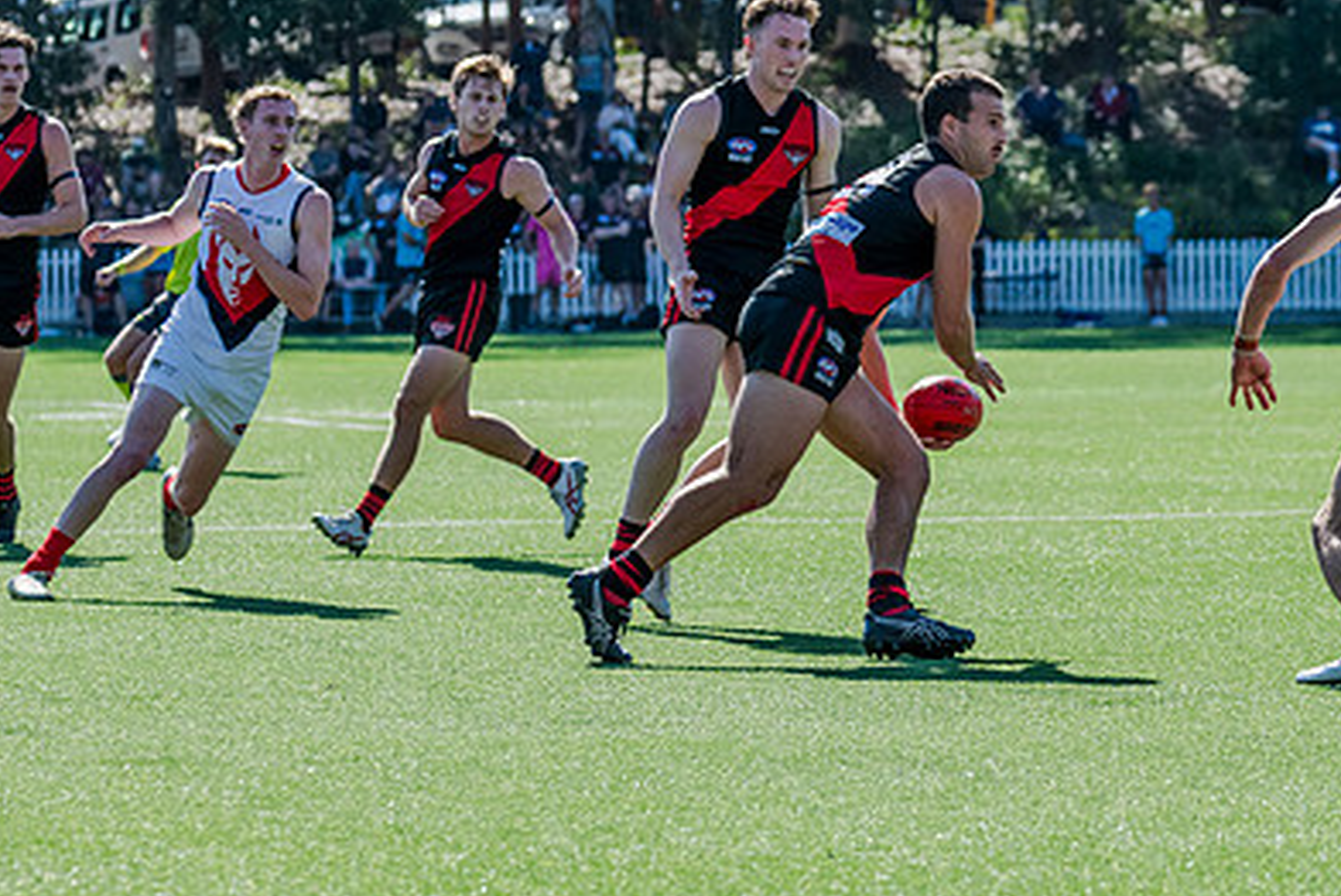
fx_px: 9394
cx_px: 927
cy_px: 275
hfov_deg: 8.2
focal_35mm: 252
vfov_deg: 5.5
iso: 800
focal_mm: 170
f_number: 7.1
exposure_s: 1/1600
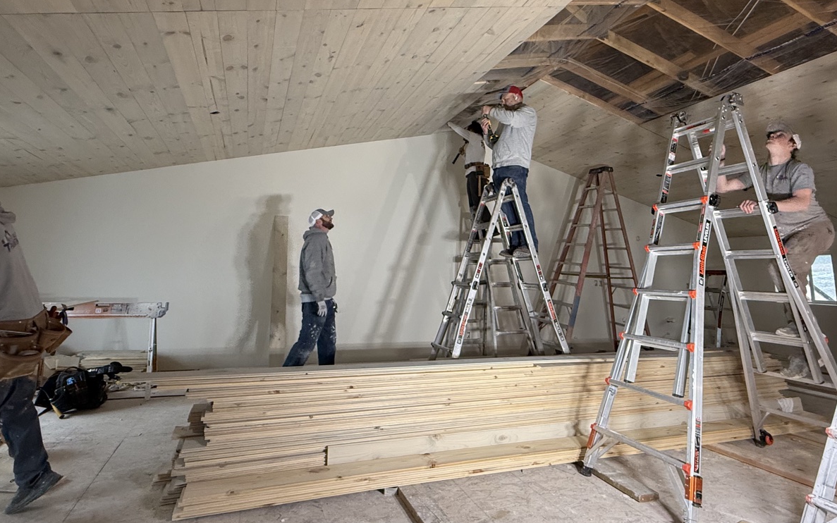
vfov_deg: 59.0
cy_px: 200
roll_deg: -1.3
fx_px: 456
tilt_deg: +10.7
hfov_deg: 85.0
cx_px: 409
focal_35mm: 20
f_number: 2.2
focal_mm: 2.22
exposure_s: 1/120
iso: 320
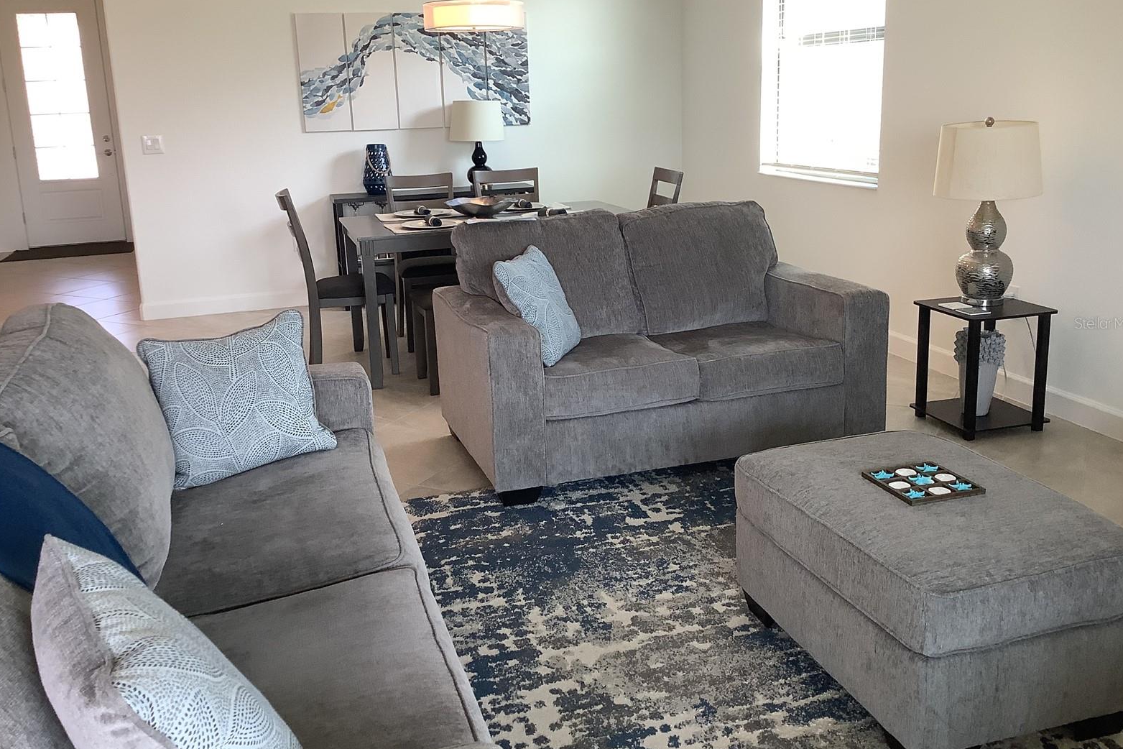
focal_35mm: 33
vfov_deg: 39.9
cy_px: 323
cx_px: 568
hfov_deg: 57.2
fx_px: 1029
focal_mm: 3.3
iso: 80
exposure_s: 1/60
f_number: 2.4
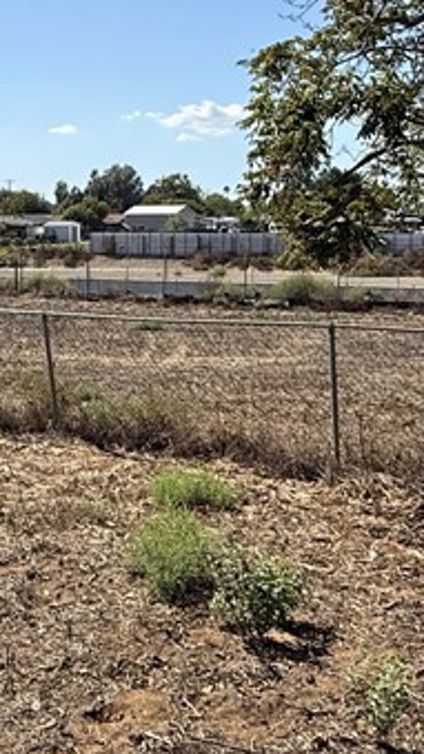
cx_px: 44
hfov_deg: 25.2
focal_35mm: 46
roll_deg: +0.7
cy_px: 275
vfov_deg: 44.2
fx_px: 920
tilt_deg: -2.0
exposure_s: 1/3289
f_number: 2.2
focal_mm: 2.22
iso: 50
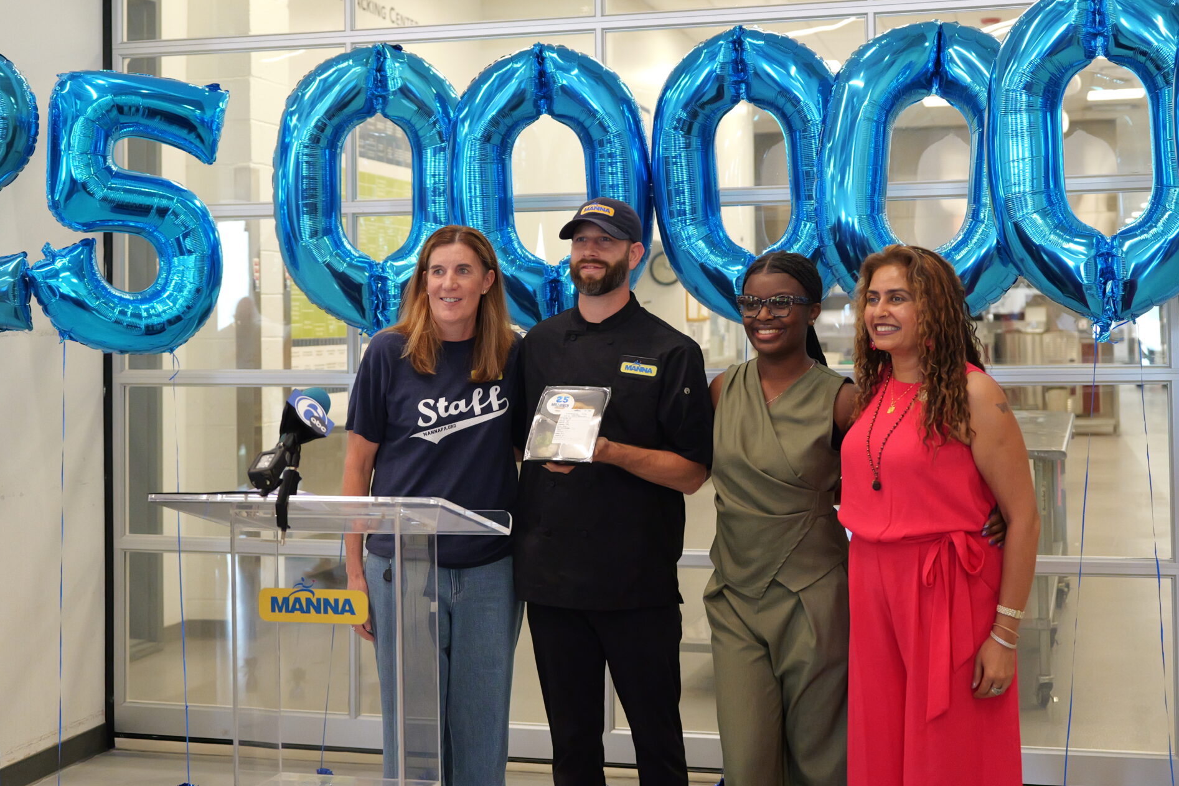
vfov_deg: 26.9
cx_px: 618
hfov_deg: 39.6
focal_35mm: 50
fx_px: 1638
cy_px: 272
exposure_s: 1/500
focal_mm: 37
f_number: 2.8
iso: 6400
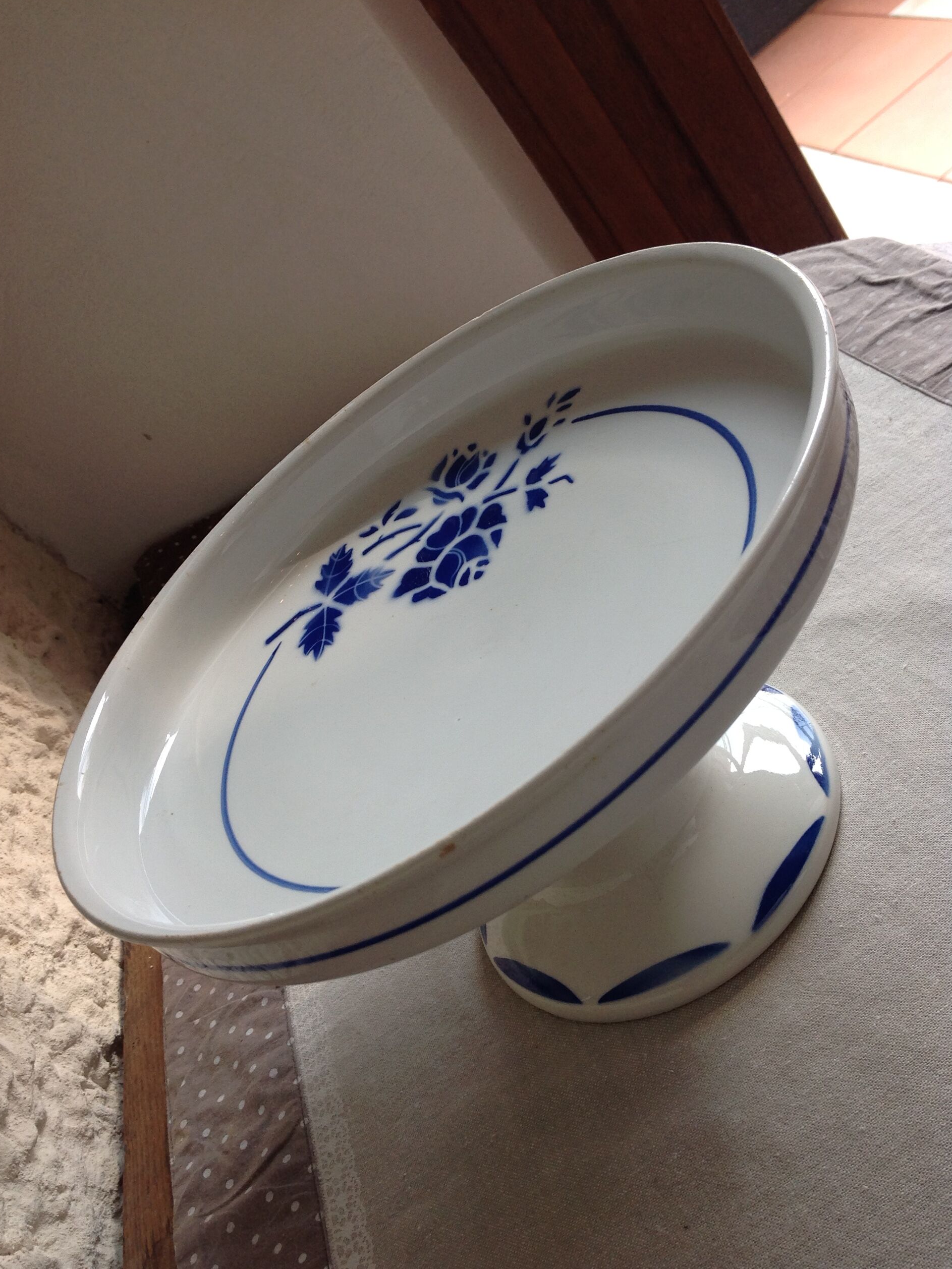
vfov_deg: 51.4
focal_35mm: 36
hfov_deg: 39.7
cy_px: 648
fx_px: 1320
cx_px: 468
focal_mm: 4.28
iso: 64
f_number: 2.4
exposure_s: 1/120
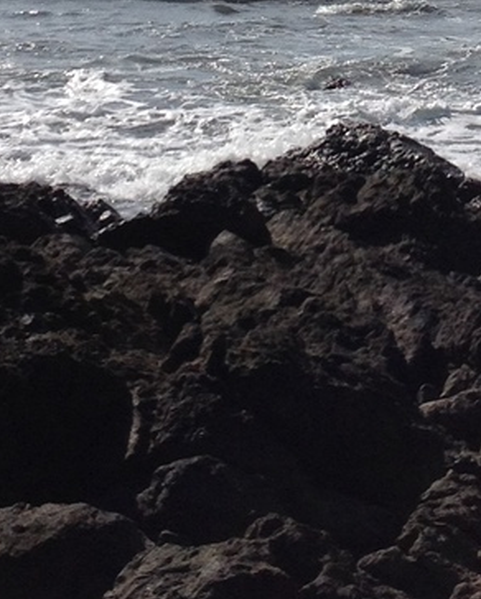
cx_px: 364
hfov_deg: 10.3
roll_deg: +0.8
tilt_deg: -1.7
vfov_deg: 12.5
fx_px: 2665
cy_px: -174
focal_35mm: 150
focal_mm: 4.28
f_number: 2.4
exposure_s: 1/5025
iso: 50
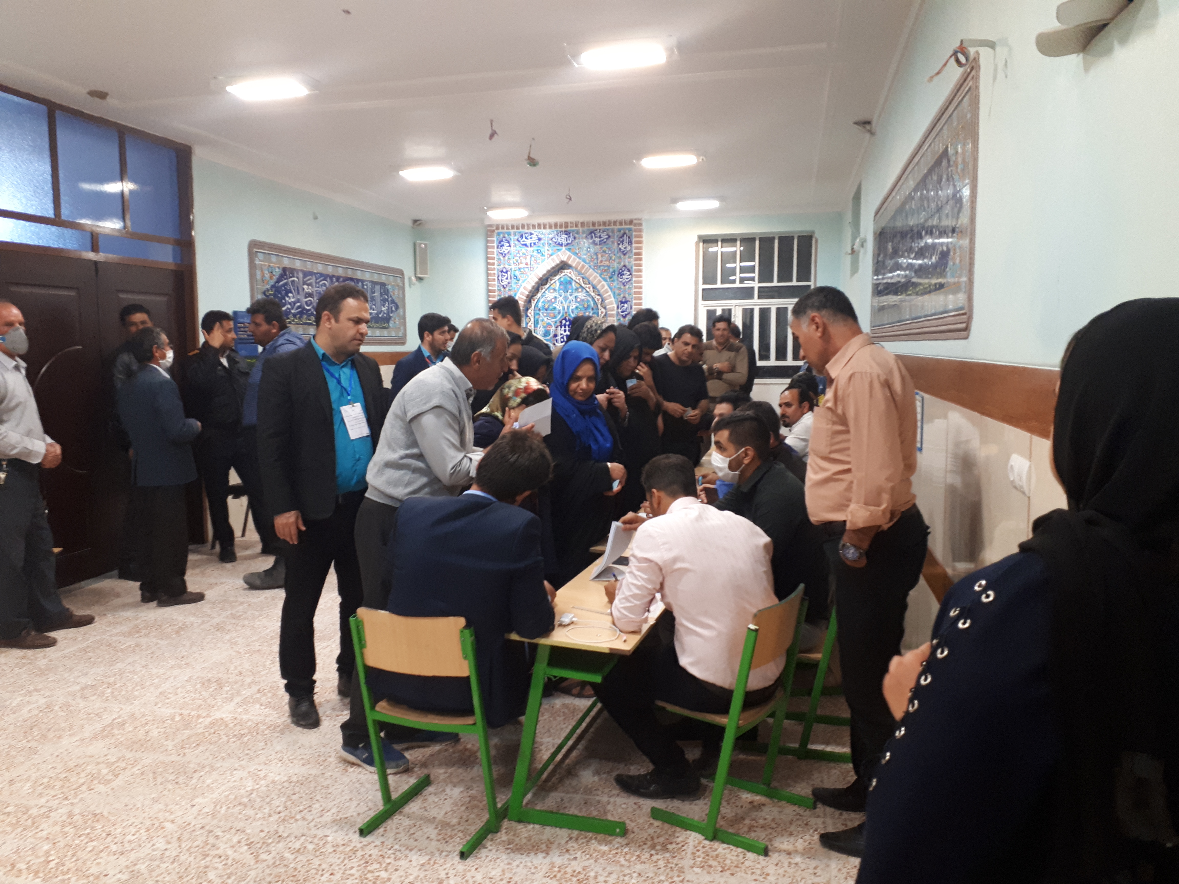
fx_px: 920
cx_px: 590
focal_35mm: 27
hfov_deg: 65.3
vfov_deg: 51.4
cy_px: 442
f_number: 1.9
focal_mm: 3.6
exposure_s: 1/25
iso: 200
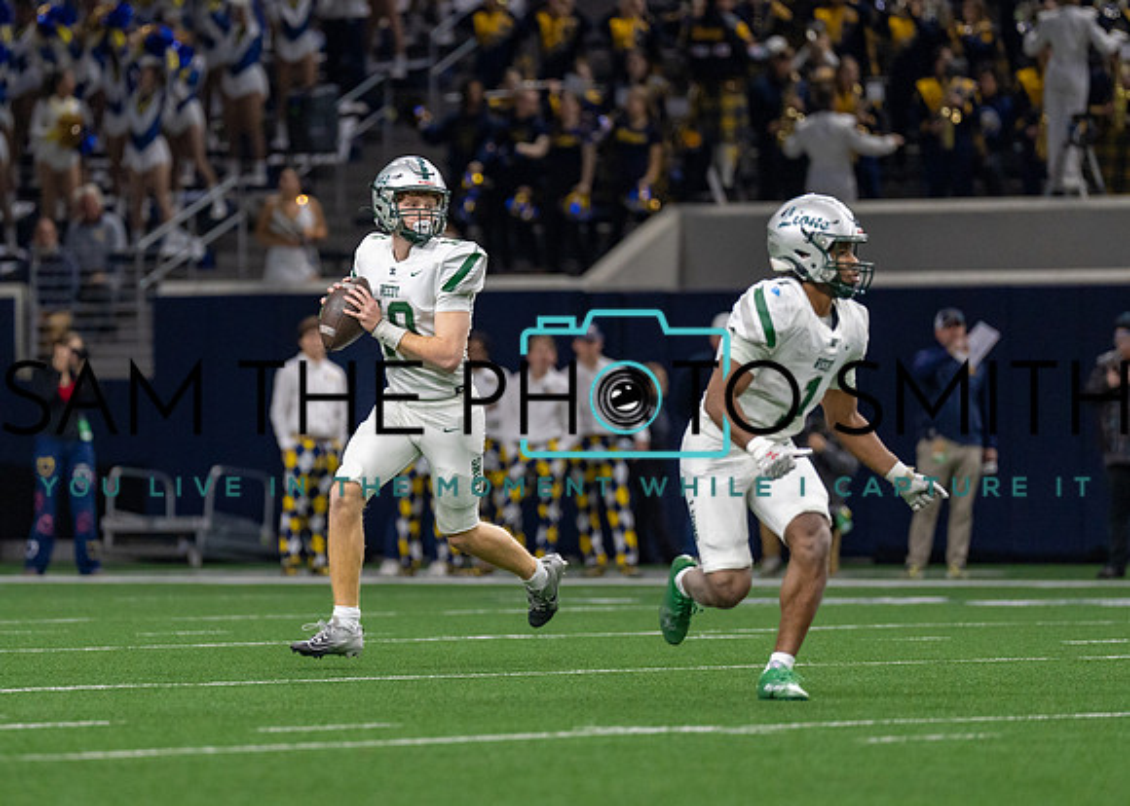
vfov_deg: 4.8
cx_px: 442
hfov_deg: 6.8
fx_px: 9550
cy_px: 389
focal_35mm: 298
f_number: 2.8
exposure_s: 1/1000
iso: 2000
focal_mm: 200
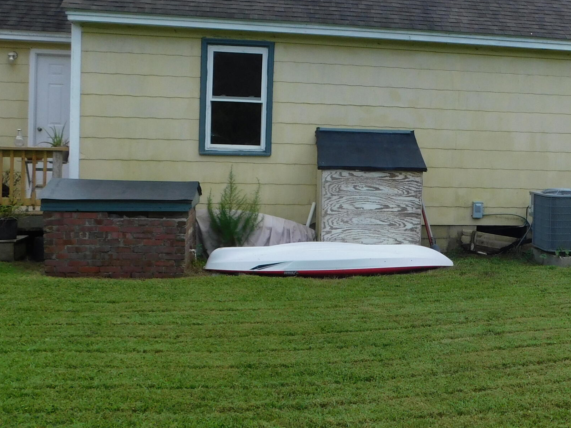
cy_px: 174
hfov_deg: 41.1
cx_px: 414
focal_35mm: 45
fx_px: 742
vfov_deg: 32.1
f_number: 3
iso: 125
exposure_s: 1/1000
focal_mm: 4.1
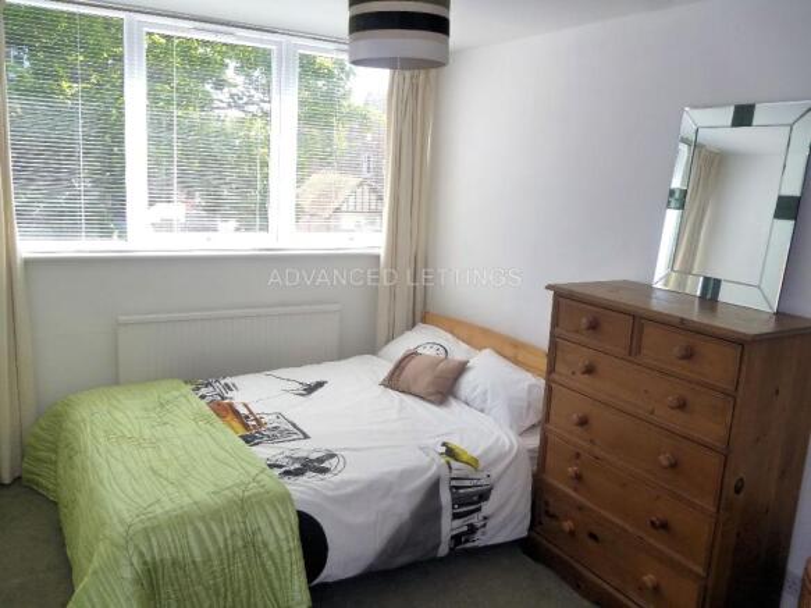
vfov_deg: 49.7
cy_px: 304
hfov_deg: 63.5
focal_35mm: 28
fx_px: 656
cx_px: 406
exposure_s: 1/125
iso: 160
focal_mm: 5
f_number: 3.1
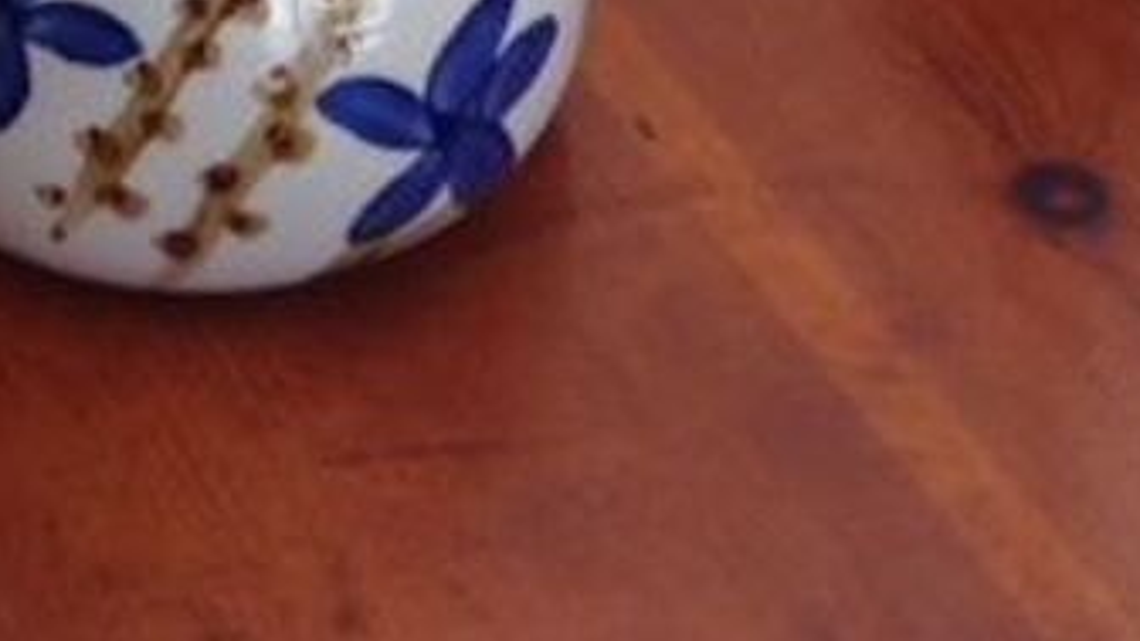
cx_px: 109
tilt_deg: -30.8
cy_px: -580
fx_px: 3234
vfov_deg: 10.5
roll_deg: +1.7
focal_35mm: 107
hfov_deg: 19.6
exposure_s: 1/188
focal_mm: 4.12
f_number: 2.4
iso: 50
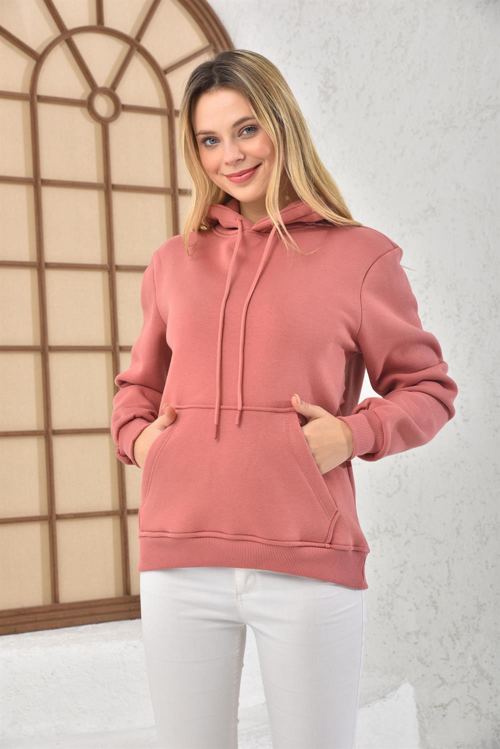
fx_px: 1457
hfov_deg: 19.5
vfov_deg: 28.8
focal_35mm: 70
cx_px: 250
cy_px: 374
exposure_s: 1/160
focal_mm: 70
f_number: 8
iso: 100
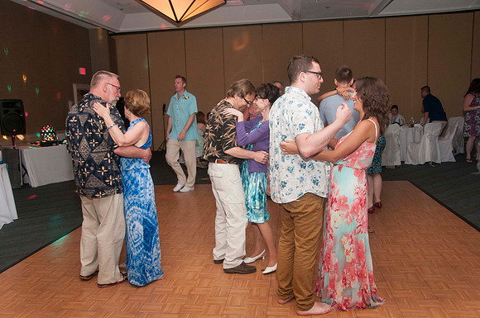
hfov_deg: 57.3
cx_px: 240
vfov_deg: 39.9
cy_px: 159
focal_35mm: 33
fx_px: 439
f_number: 5.6
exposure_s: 1/60
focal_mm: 22
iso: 800
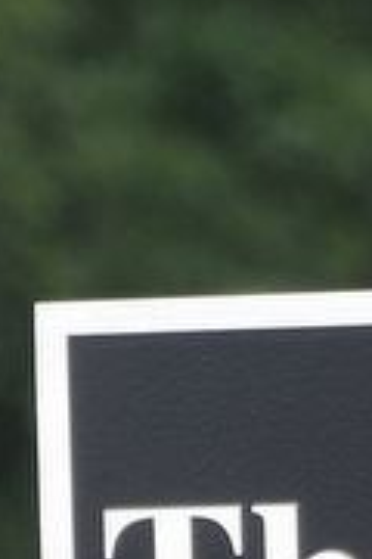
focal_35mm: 2039
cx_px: 611
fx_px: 31602
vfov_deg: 1.0
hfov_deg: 0.7
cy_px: 1193
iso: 100
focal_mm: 78.9
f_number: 4.2
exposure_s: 1/134
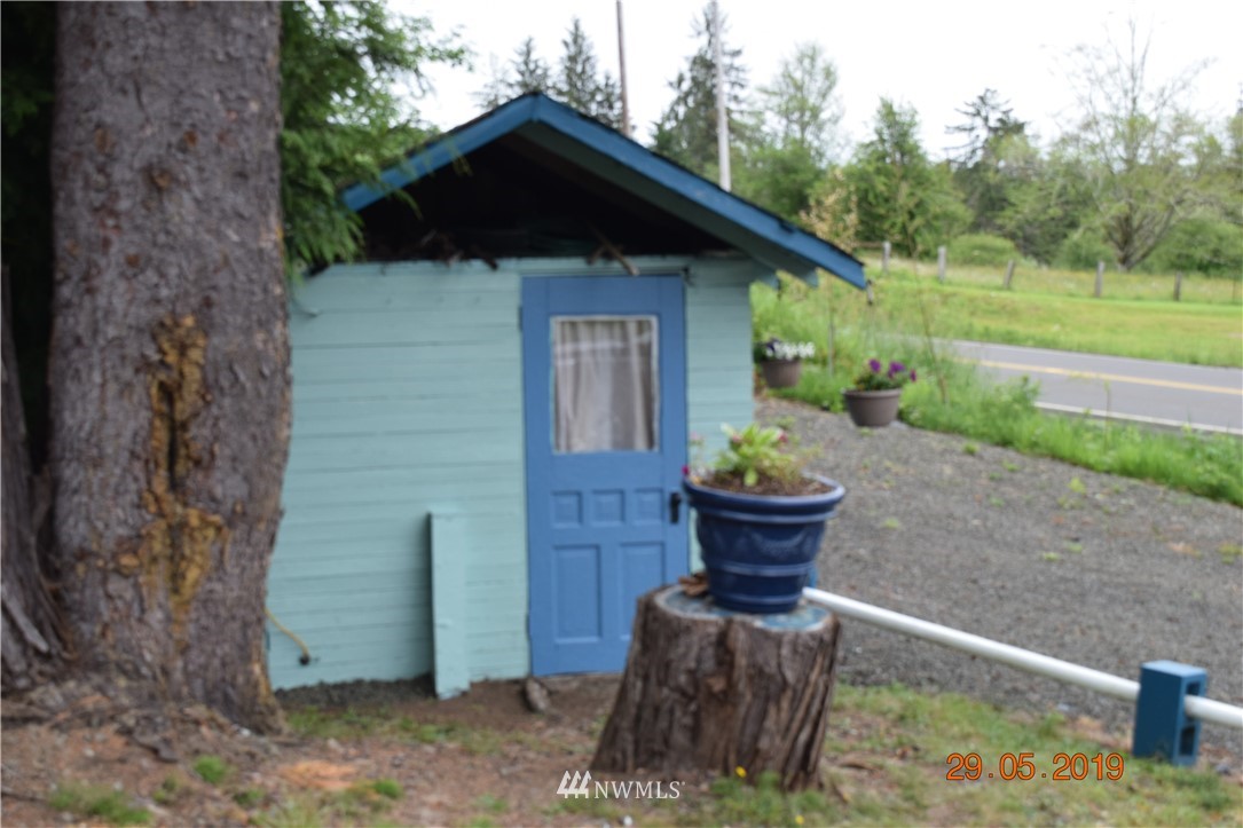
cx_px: 622
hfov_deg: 41.1
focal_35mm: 48
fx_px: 1657
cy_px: 414
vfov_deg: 28.1
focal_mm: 32
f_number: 8
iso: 400
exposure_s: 1/250
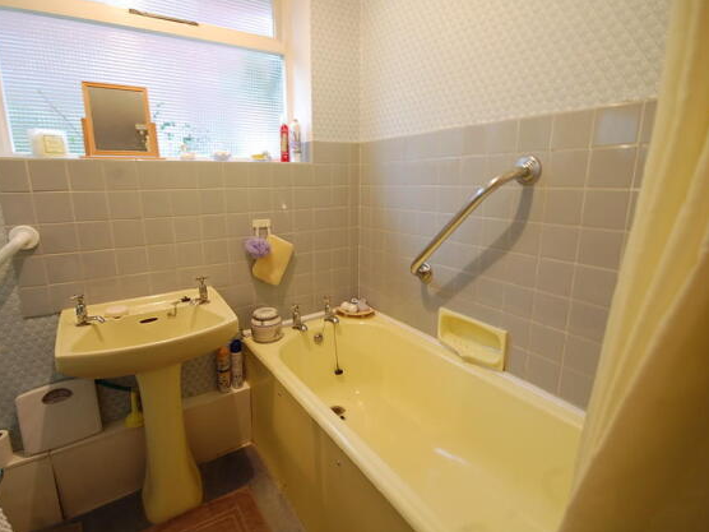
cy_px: 256
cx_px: 329
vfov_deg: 74.7
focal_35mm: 17
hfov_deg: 90.9
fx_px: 348
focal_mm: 10
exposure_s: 1/2.5
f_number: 7.1
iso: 200
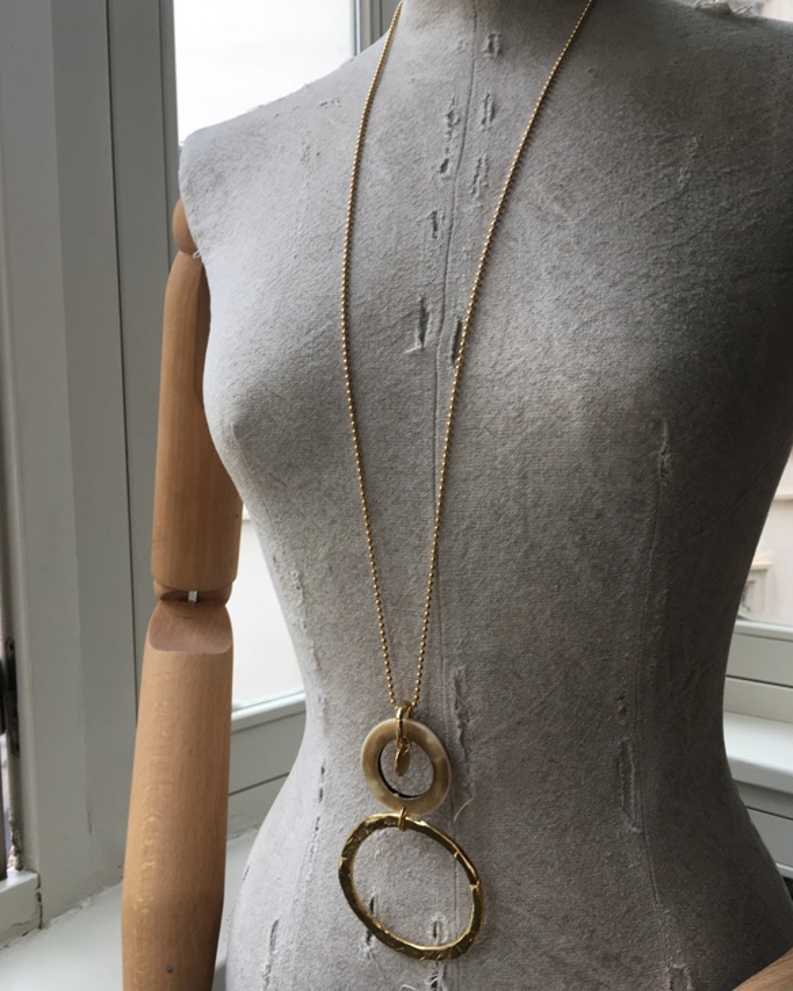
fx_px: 909
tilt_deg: -5.0
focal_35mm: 31
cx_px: 401
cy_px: 515
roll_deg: +0.0
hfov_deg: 47.1
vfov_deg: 57.2
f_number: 2.2
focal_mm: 4.15
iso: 32
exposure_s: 1/120
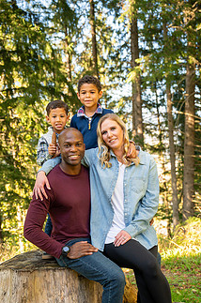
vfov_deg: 37.3
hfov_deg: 25.4
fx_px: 446
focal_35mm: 53
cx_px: 100
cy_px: 196
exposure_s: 1/500
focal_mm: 38
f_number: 3.5
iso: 400
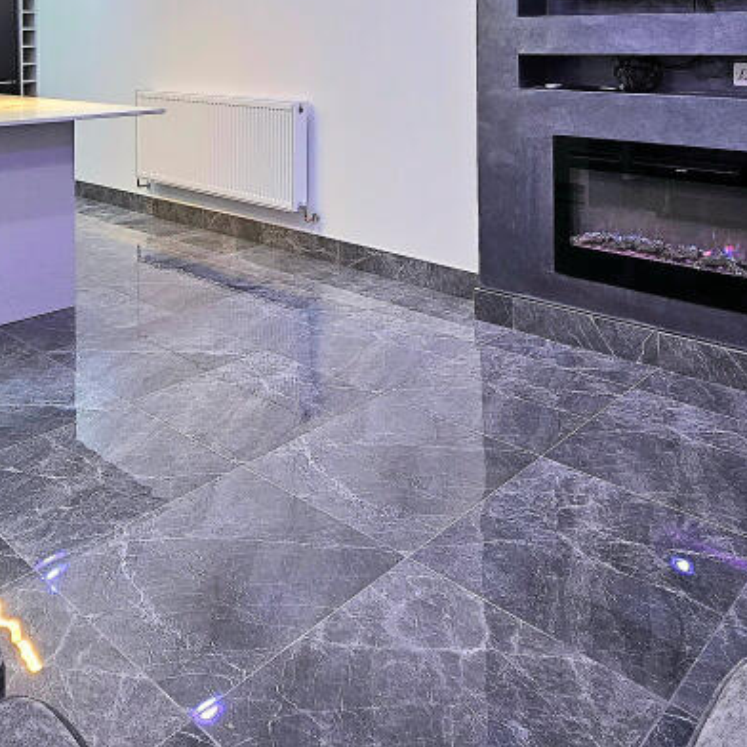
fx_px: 732
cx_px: 360
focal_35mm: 30
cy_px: 30
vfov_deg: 46.8
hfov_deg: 54.0
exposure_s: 1/60.2
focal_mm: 2.2
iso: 80
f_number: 2.2
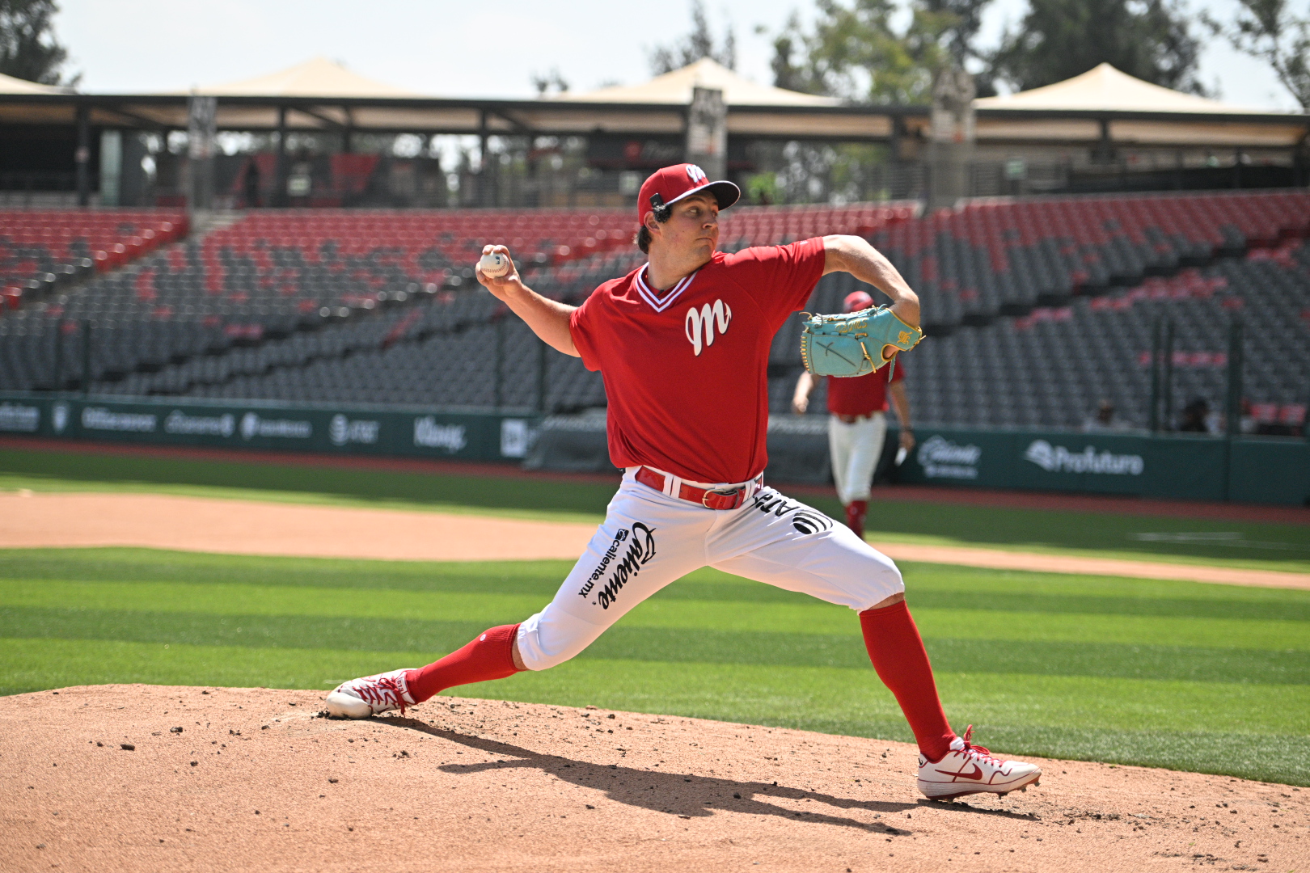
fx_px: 3566
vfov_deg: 14.0
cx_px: 655
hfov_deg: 20.8
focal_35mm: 98
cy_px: 436
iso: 1600
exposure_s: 1/20000
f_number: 6.3
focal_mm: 98
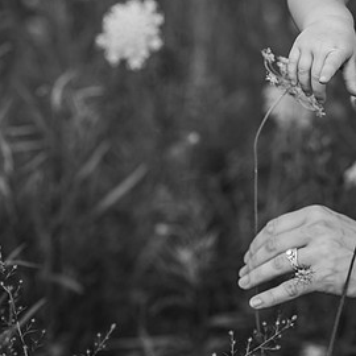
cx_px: 347
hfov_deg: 11.2
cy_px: 162
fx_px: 1803
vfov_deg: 11.3
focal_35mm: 155
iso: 250
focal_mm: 85
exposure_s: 1/1250
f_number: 3.5
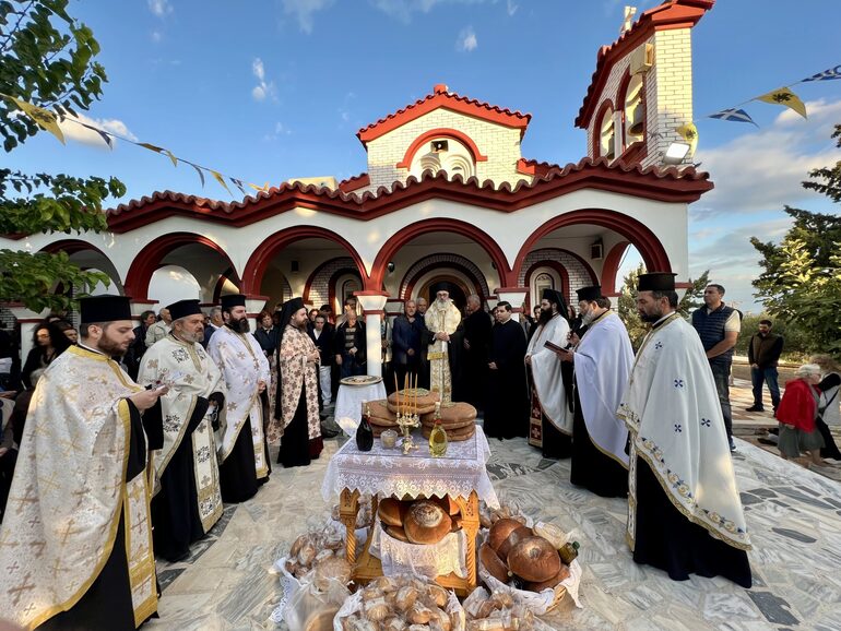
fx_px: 316
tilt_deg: +0.7
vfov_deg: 89.9
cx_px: 420
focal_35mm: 13
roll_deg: +1.7
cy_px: 316
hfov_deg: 106.2
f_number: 1.8
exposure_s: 1/168
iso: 32
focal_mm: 1.57
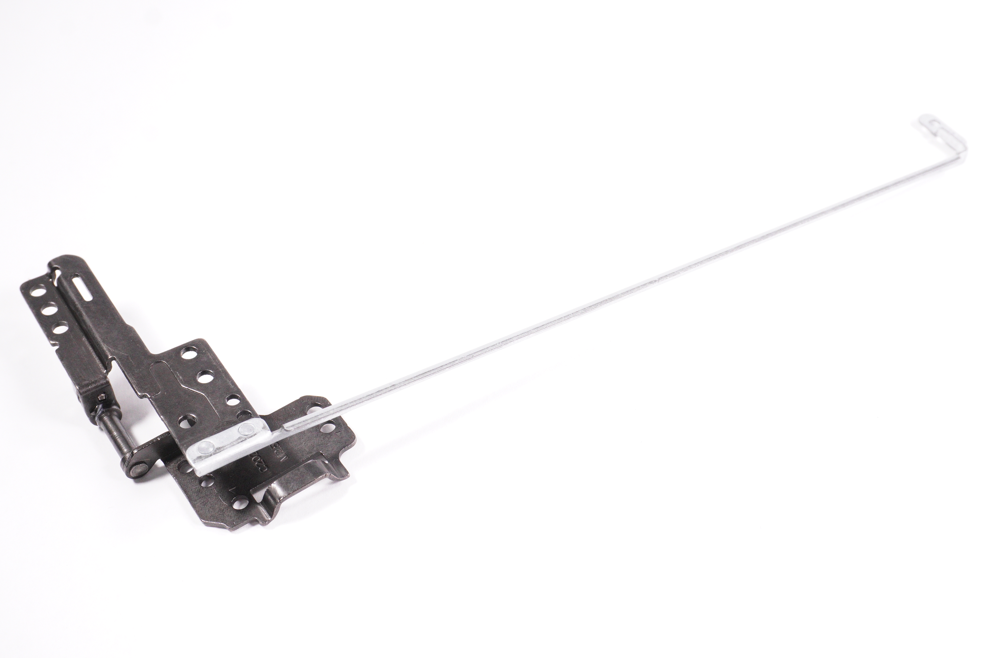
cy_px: 329
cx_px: 494
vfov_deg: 29.8
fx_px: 1235
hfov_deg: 43.6
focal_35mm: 45
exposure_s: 1/250
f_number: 9
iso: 2500
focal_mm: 30
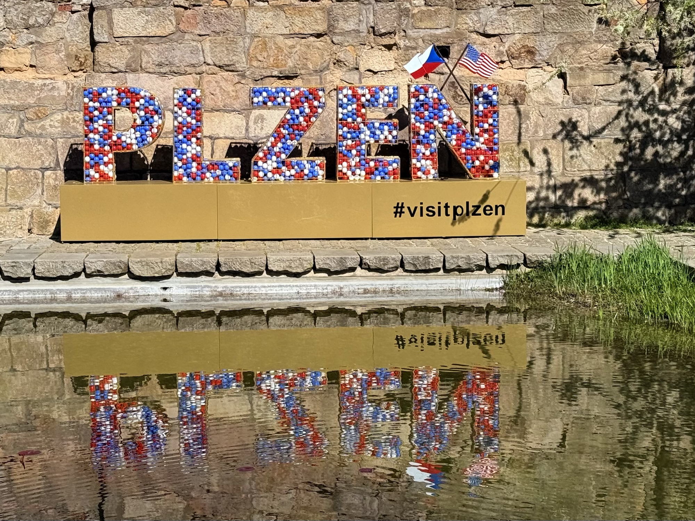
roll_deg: +0.4
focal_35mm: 48
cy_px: 260
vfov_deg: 30.3
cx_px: 348
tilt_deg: -4.9
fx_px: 964
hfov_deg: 39.7
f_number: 1.78
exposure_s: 1/7143
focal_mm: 6.76
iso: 80
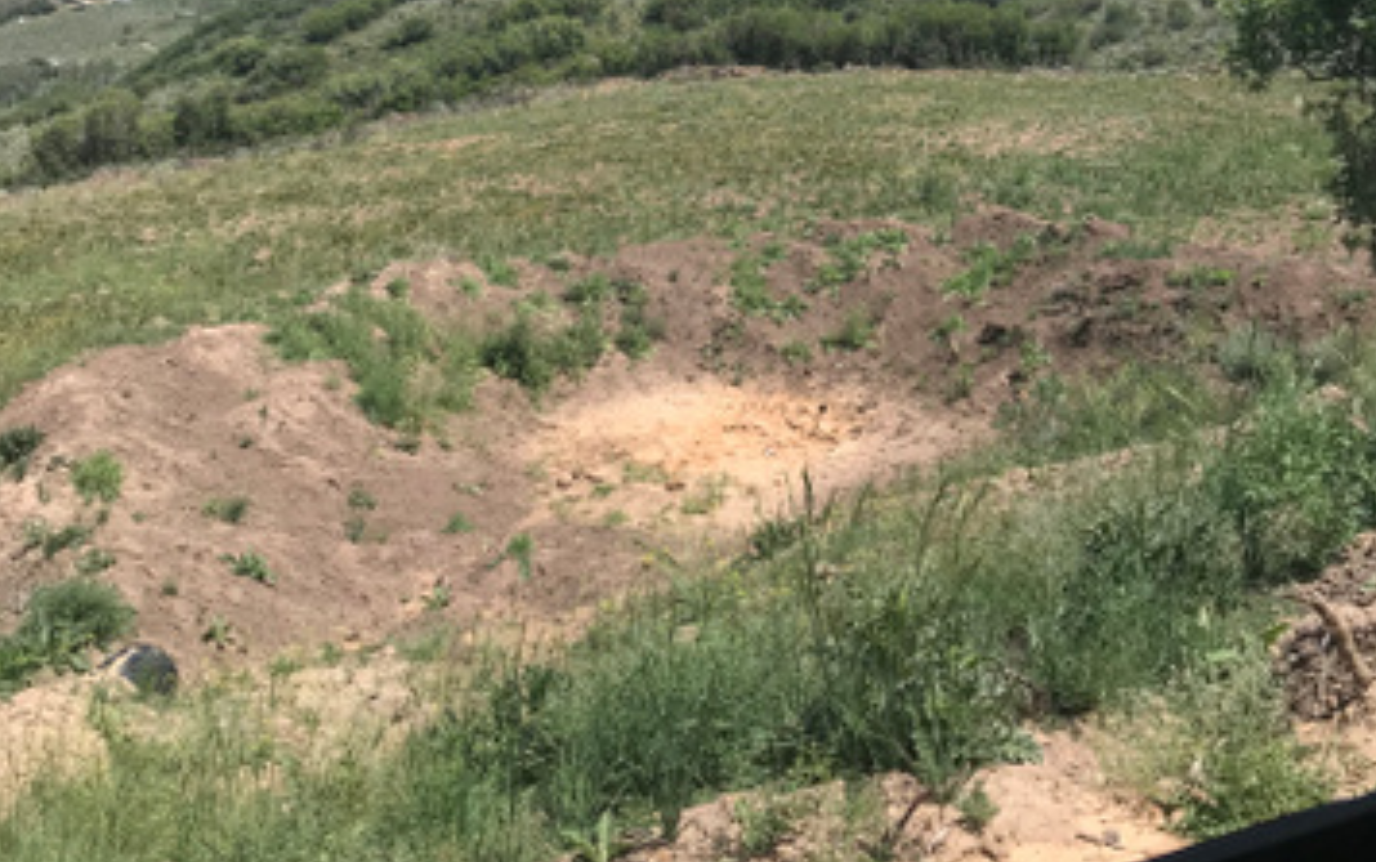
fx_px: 1501
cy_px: 101
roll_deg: +2.2
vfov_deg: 30.7
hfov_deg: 49.3
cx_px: 688
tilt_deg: -7.8
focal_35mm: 40
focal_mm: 3.99
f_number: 1.8
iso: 20
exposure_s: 1/1953
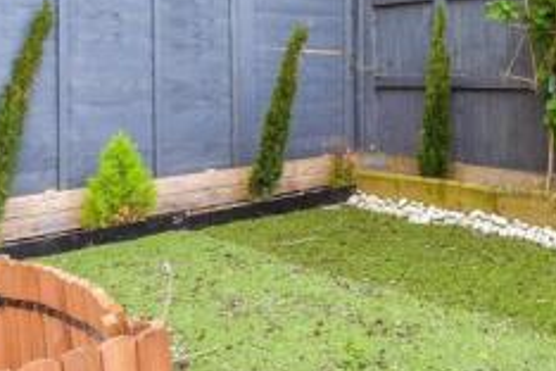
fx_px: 649
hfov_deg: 37.6
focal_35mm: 42
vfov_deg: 30.9
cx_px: 631
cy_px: 63
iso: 160
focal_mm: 10
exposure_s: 1/25
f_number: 8
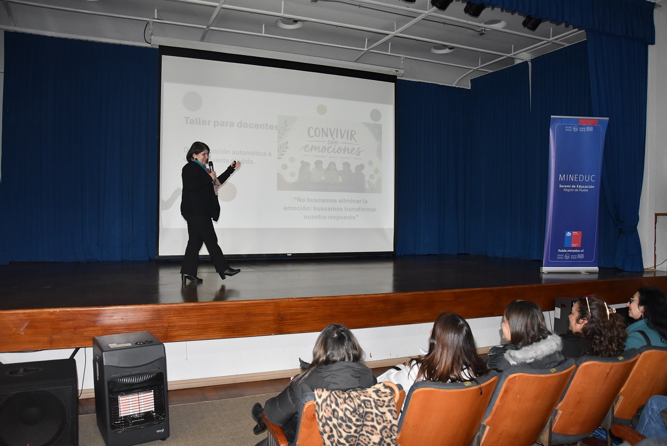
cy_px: 223
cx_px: 334
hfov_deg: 67.3
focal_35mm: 27
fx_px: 501
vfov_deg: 48.0
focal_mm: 18
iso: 1800
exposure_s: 1/60
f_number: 3.5
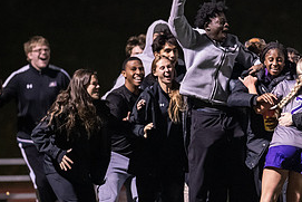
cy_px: 114
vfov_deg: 2.1
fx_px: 5397
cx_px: 271
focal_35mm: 643
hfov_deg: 3.2
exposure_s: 1/500
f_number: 2.8
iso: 8000
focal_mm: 300
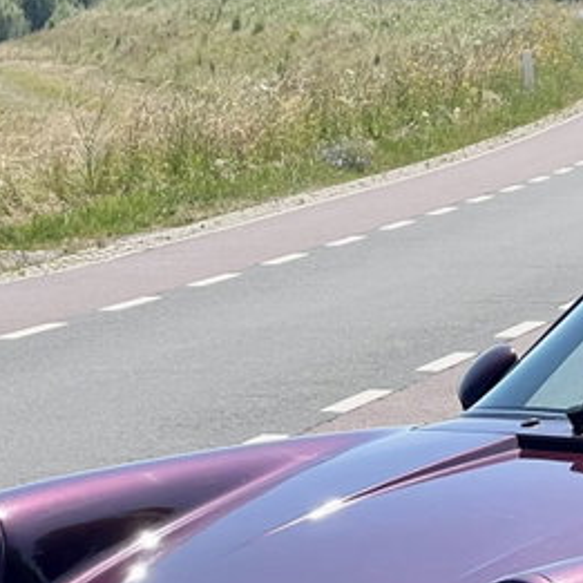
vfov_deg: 6.5
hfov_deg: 6.5
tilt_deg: -5.8
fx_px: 5088
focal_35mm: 267
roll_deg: +1.8
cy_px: 536
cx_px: 800
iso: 32
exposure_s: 1/834
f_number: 2.8
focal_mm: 9
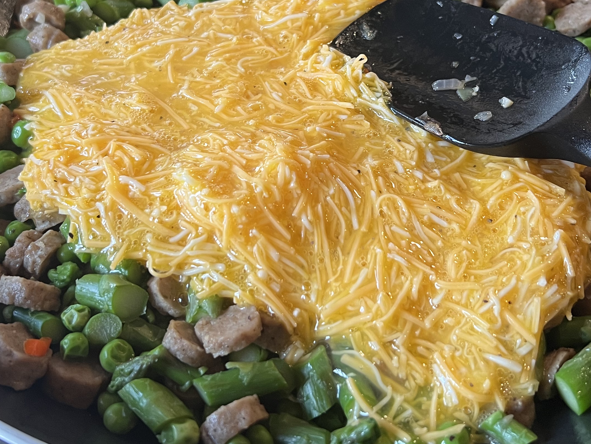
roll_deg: +5.0
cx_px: 286
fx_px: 837
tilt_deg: -43.2
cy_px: 117
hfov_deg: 38.9
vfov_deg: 29.3
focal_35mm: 49
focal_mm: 5.7
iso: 160
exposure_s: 1/60
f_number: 1.5
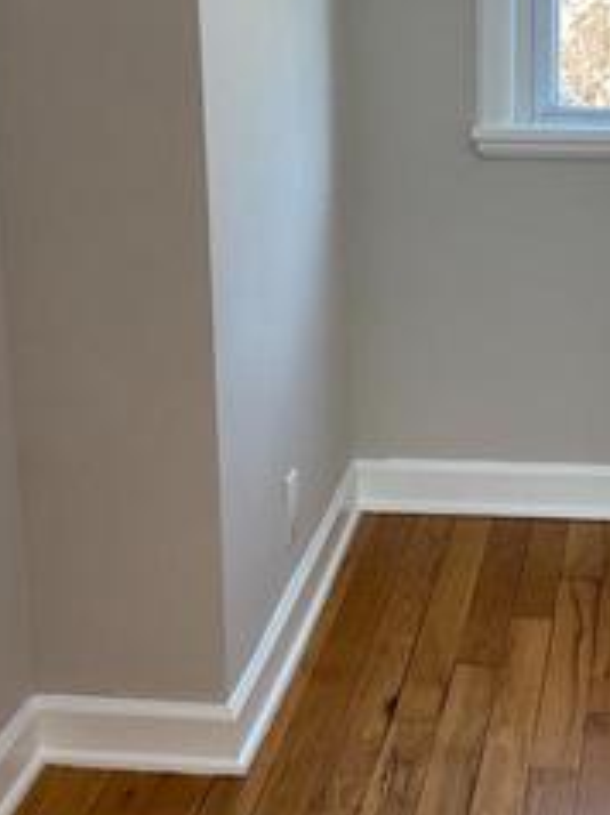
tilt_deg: -15.6
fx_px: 1977
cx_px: 511
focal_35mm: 84
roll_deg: -0.2
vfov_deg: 23.3
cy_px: 380
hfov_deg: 17.4
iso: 100
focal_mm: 4.25
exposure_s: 1/120
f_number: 1.8
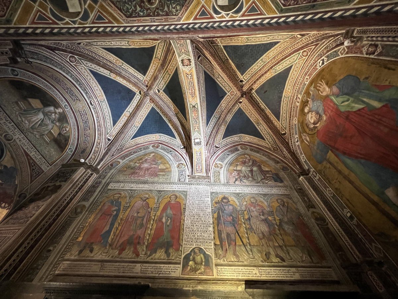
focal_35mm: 13
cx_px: 199
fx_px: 149
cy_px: 150
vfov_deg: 89.9
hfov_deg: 106.2
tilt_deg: +54.2
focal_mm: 1.57
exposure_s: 1/33
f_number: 1.8
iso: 800
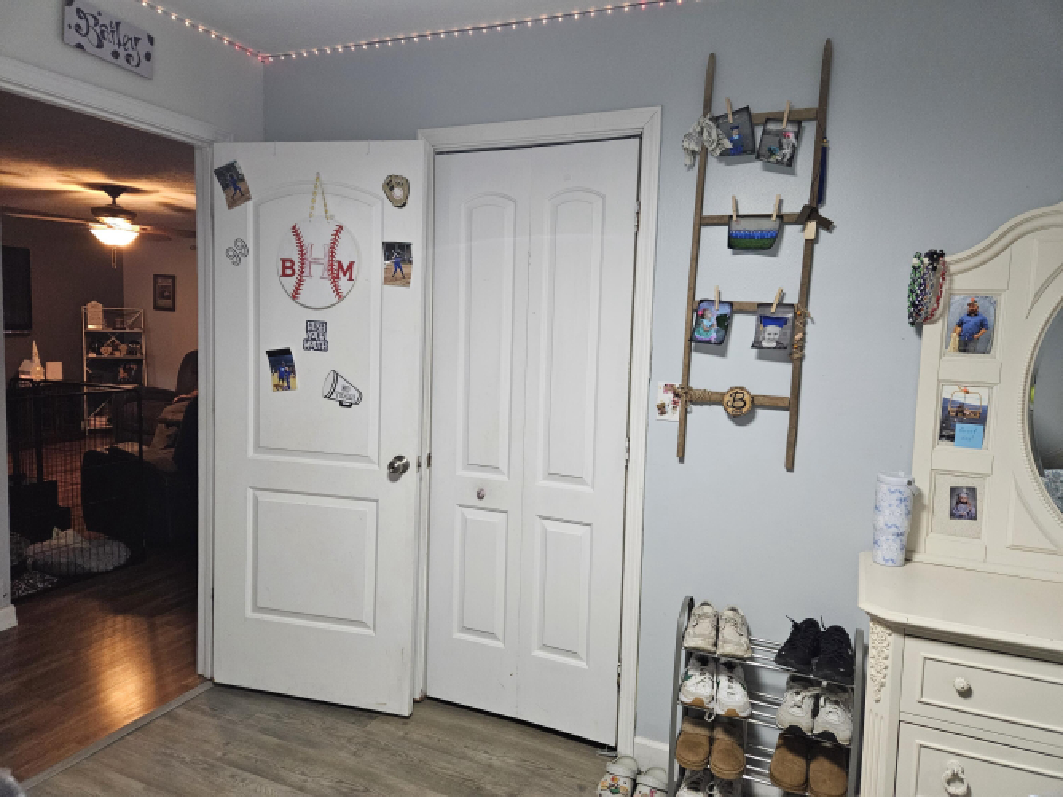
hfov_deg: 73.9
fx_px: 706
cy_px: 398
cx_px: 532
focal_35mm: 23
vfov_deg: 58.9
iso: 640
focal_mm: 5.4
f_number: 1.8
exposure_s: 1/120
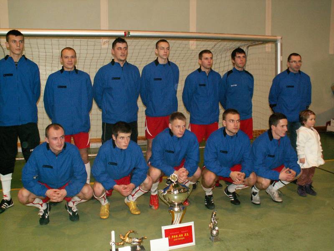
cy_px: 126
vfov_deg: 40.7
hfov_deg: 52.6
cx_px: 167
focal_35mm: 35
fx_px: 338
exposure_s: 1/40
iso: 160
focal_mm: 5.86
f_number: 2.8
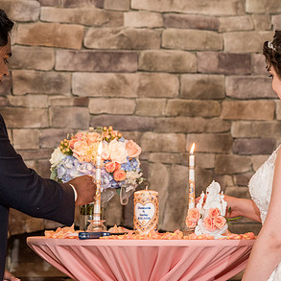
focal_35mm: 244
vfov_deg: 7.2
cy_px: 129
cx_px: 105
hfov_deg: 7.2
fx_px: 2241
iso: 2000
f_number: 4
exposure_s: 1/100
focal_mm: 135
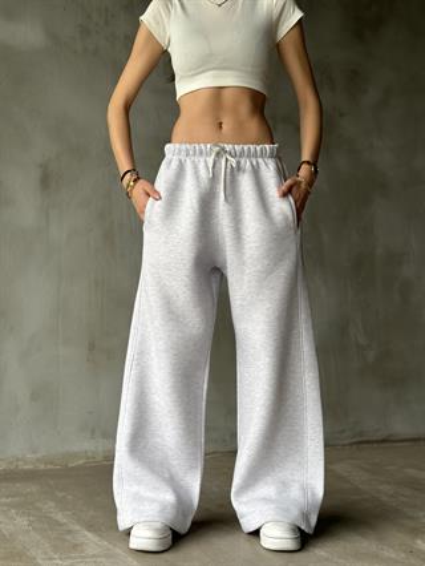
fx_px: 785
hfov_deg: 30.3
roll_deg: -1.2
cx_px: 212
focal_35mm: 48
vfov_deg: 39.6
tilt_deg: +2.5
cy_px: 283
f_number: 1.78
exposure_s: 1/121
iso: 125
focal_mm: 6.86
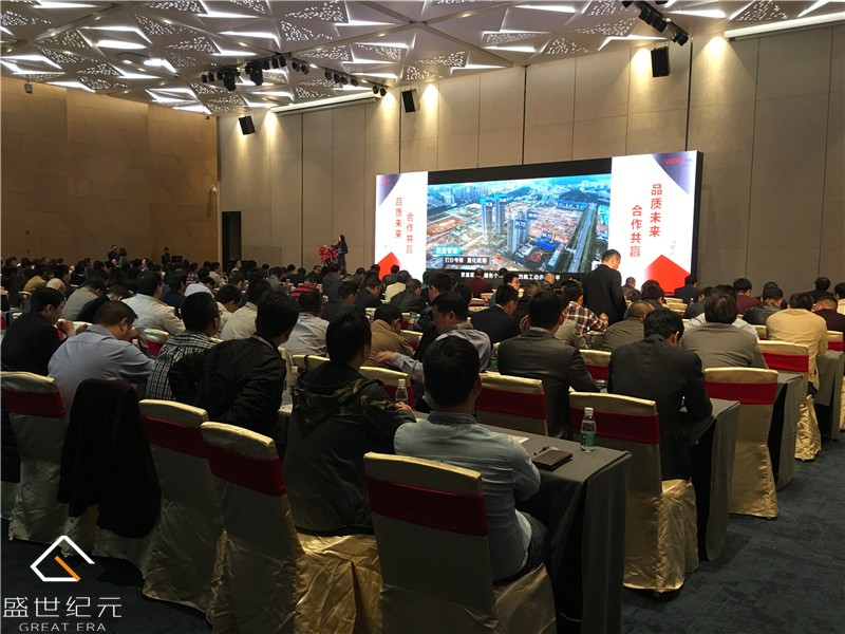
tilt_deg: -4.8
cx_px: 422
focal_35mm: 29
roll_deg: -0.9
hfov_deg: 61.7
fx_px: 708
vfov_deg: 48.2
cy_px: 317
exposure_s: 1/17
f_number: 2.2
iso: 64
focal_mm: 4.15
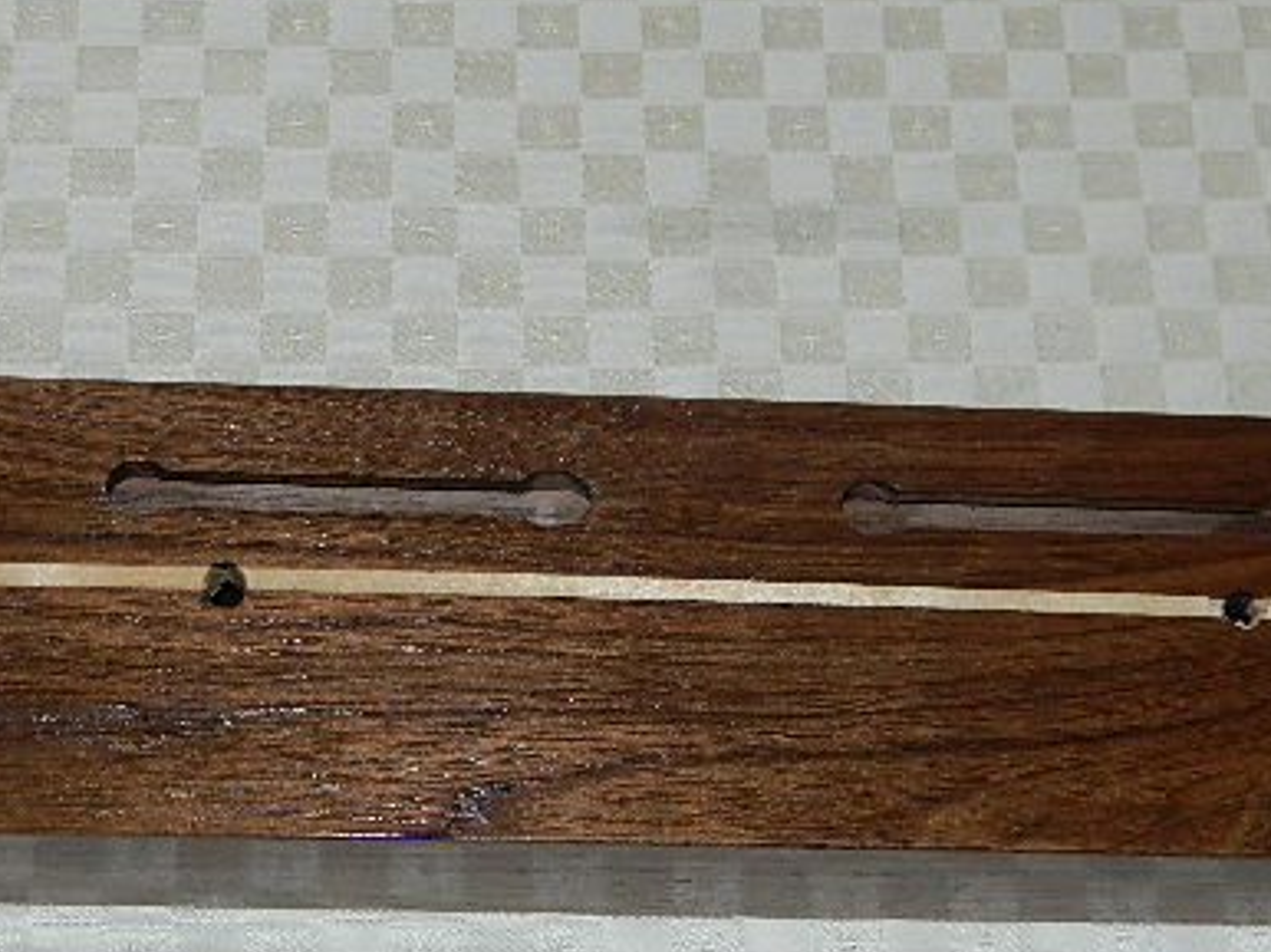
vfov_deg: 18.8
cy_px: 639
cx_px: 665
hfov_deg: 25.0
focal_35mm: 78
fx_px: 2862
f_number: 3.6
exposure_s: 1/50
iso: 200
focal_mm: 8.4
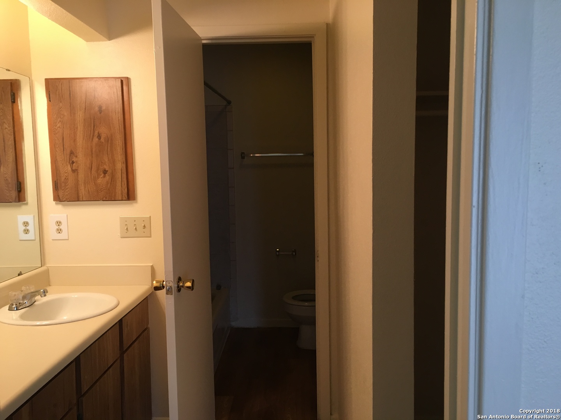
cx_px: 280
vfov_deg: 48.2
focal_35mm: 29
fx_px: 470
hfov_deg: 61.7
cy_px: 210
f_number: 2.2
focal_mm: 4.15
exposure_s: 1/30
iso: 80
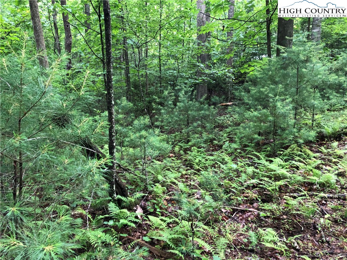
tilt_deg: -9.1
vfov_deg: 49.7
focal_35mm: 28
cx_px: 174
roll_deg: +0.3
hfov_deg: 63.4
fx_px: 281
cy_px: 130
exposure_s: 1/15
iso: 100
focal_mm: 3.99
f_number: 1.8
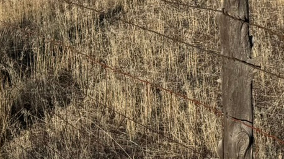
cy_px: -179
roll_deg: -0.6
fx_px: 881
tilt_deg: +3.0
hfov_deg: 18.3
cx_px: 120
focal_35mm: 117
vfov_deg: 9.5
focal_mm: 6.76
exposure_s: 1/6410
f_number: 1.78
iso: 80
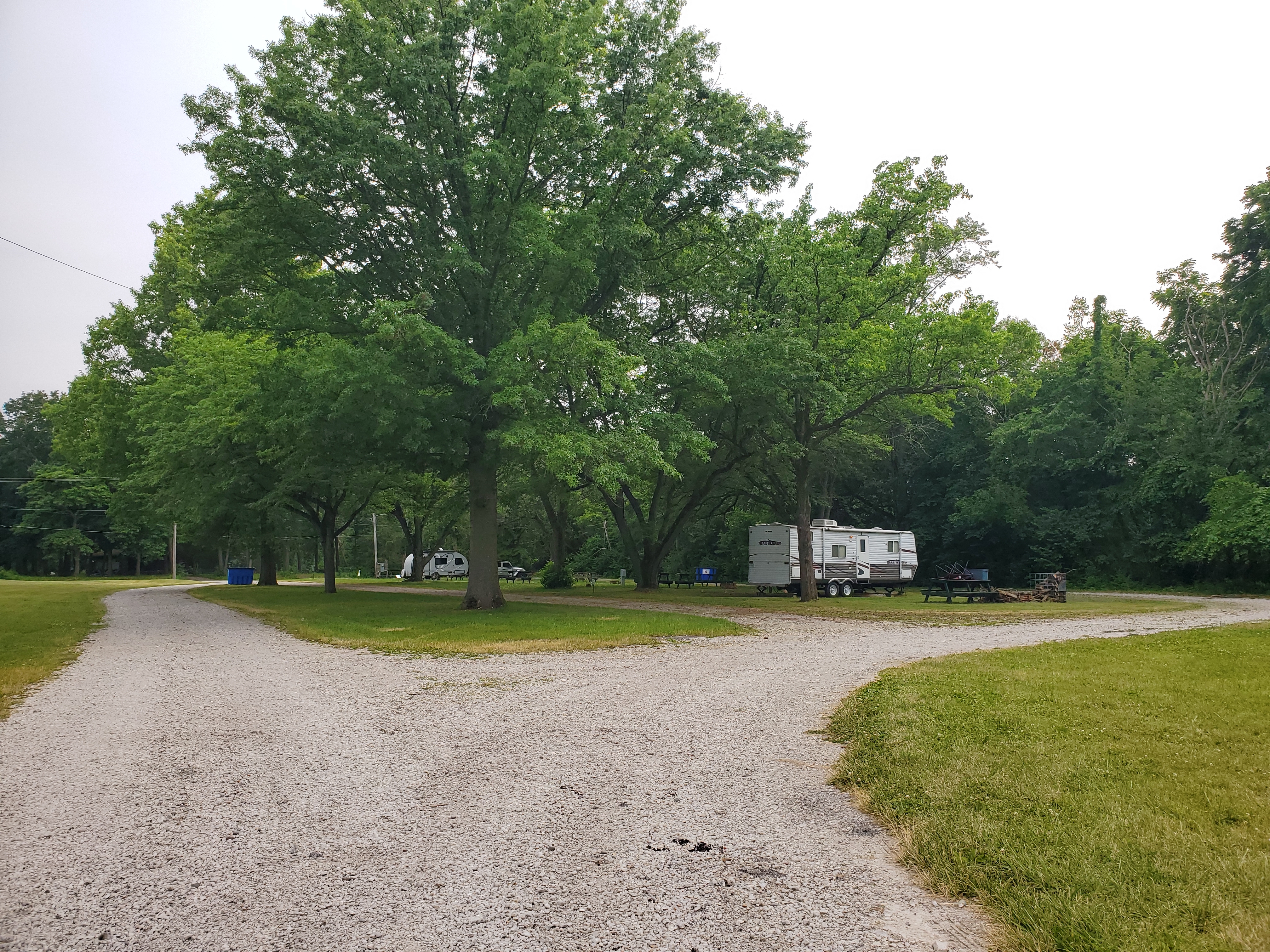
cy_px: 476
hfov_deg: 67.3
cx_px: 635
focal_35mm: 26
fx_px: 954
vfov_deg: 53.1
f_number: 2.4
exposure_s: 1/529
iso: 50
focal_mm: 4.3
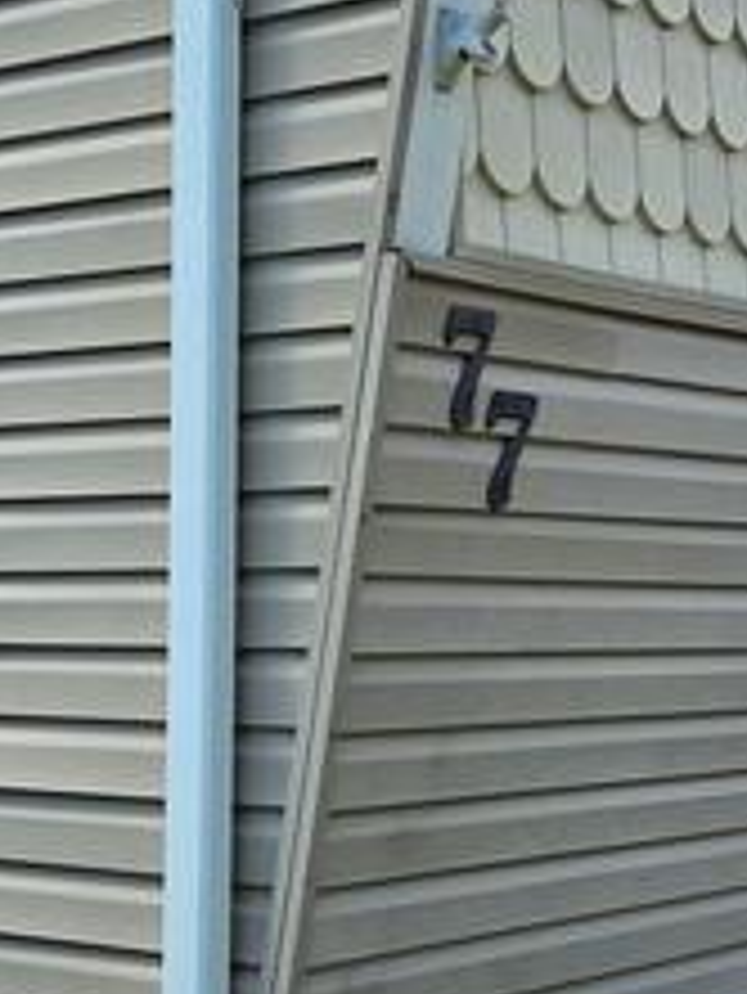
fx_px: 2300
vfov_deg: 24.4
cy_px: 549
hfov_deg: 18.4
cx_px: 495
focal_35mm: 80
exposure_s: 1/3677
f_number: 1.8
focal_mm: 5.4
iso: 80
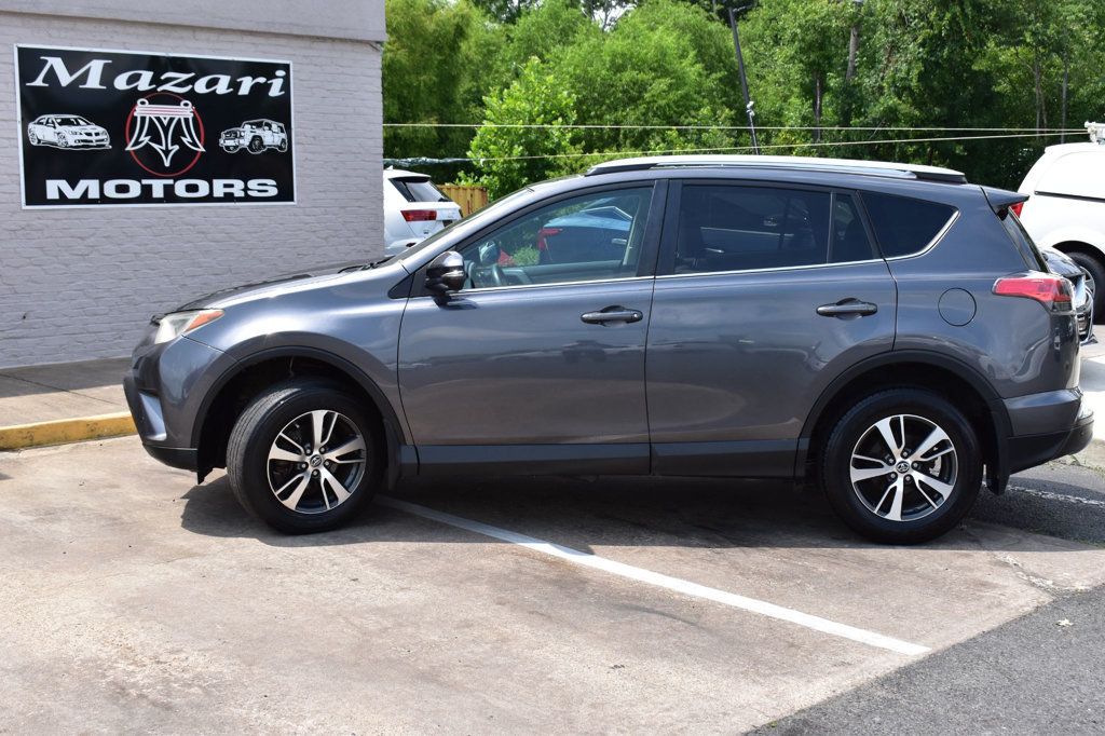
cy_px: 368
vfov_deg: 28.9
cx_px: 552
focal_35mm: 46
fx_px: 1427
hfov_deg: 42.3
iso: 400
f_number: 11
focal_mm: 31
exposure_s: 1/400
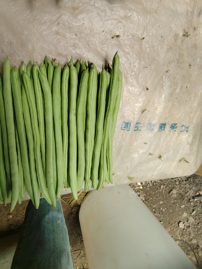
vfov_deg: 88.8
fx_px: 132
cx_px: 71
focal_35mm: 17
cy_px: 97
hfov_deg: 72.9
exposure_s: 1/340
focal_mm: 2.17
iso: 100
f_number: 2.2
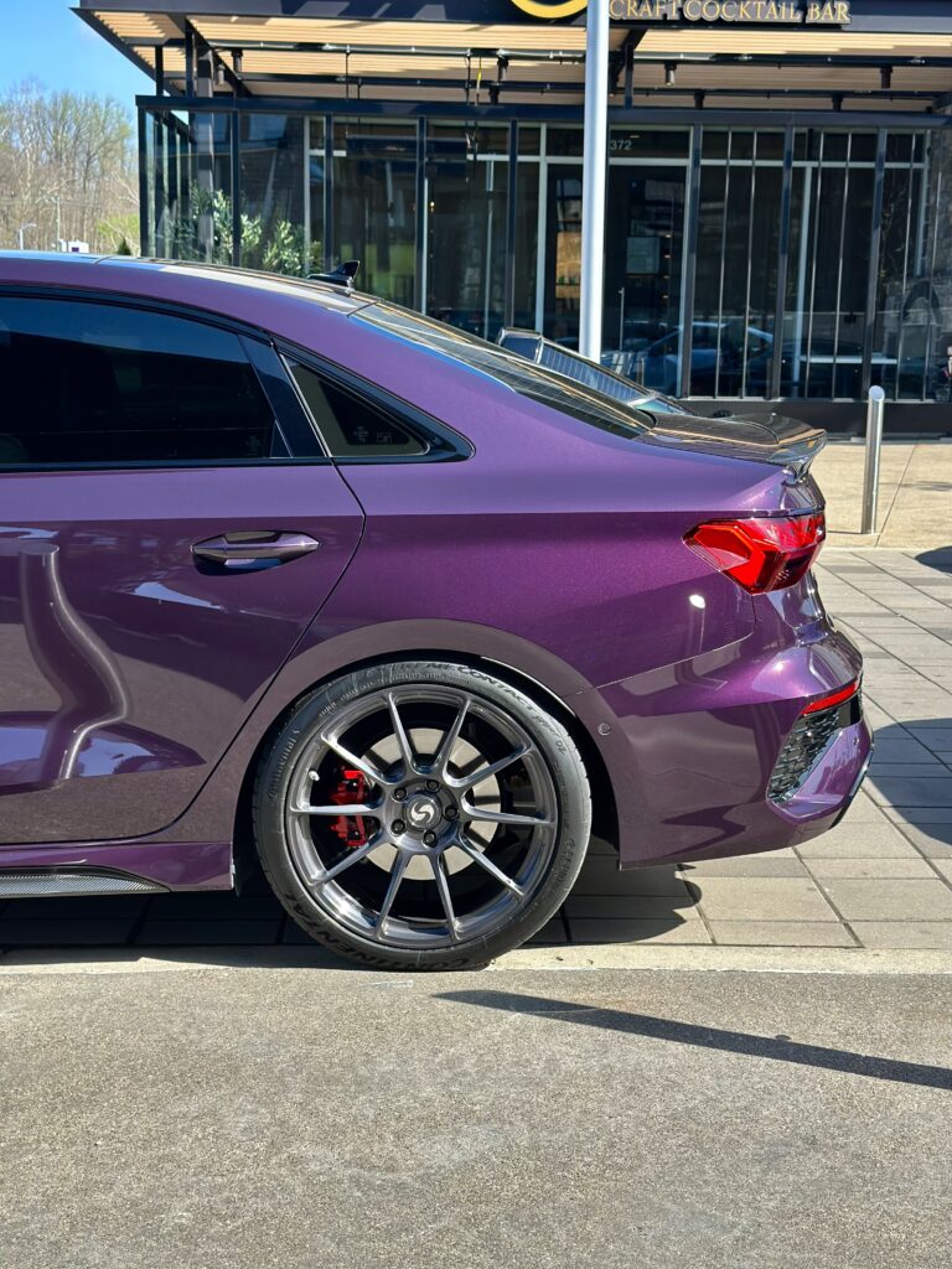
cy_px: 634
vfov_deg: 39.7
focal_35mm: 48
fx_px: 1760
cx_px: 476
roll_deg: -1.8
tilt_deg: -9.2
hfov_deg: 30.3
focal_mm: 6.86
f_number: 1.78
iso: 80
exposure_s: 1/2028
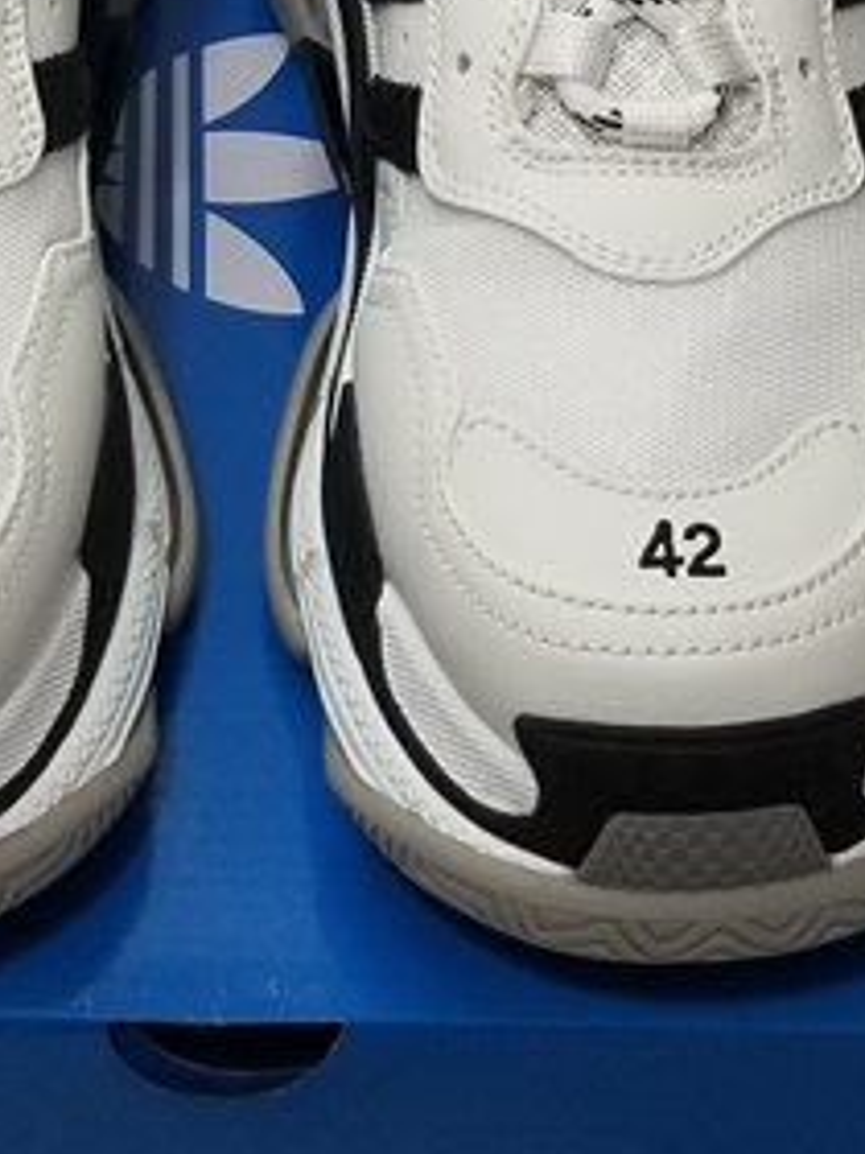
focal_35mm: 99
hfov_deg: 14.9
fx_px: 3298
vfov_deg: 19.3
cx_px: 194
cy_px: 23
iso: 100
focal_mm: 4.25
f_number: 1.7
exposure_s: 1/120
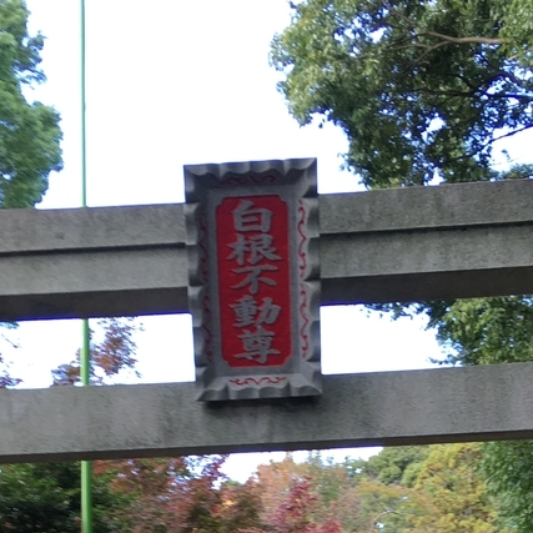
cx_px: 231
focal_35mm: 72
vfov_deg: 21.4
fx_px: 1254
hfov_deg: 24.0
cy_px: 716
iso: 32
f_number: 2.2
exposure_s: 1/60
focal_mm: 4.15
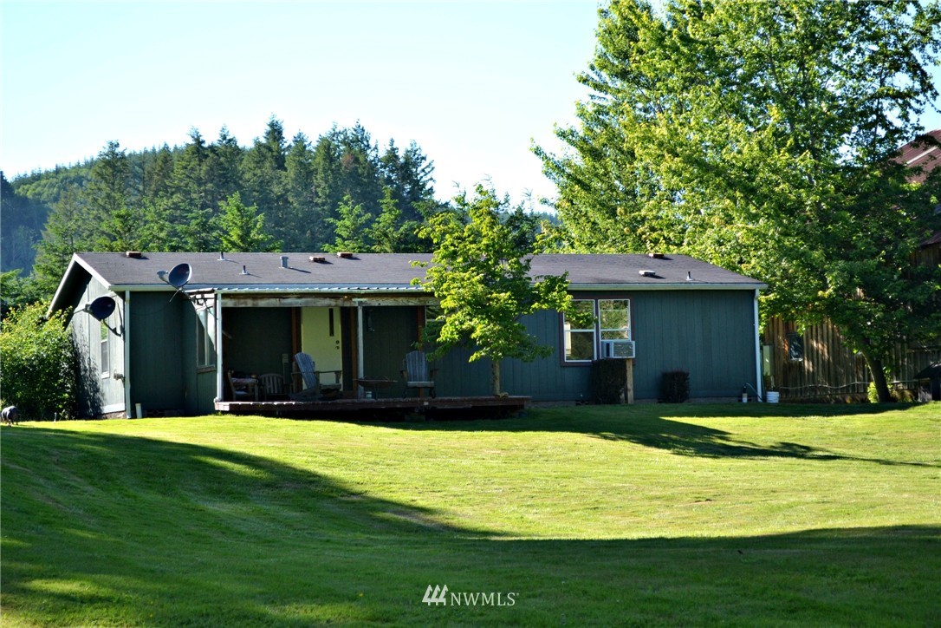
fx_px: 2039
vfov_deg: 17.5
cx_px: 470
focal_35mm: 78
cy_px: 314
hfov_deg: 26.0
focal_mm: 52
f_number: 5.6
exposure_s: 1/640
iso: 400
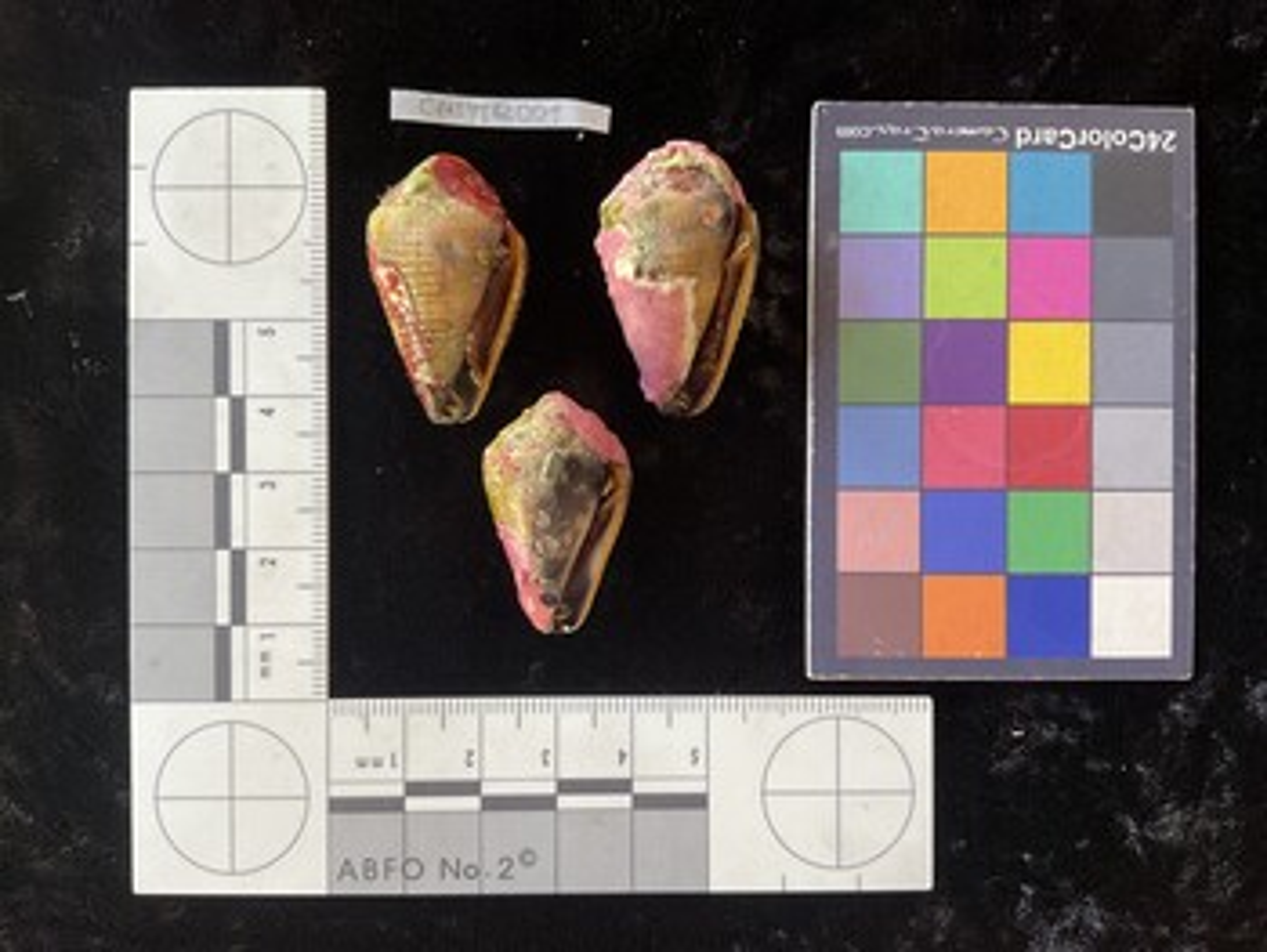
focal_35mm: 29
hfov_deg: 61.6
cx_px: 634
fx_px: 1062
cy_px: 476
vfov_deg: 48.3
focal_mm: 3
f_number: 1.8
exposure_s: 1/60
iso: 64
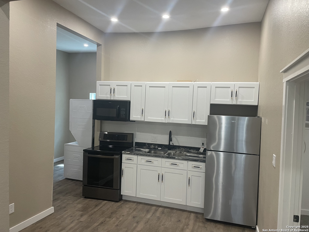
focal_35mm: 26
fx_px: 232
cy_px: 116
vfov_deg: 53.1
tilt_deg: -2.4
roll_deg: -1.3
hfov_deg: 67.3
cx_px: 154
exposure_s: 1/60
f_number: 1.6
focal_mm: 4.2
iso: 160
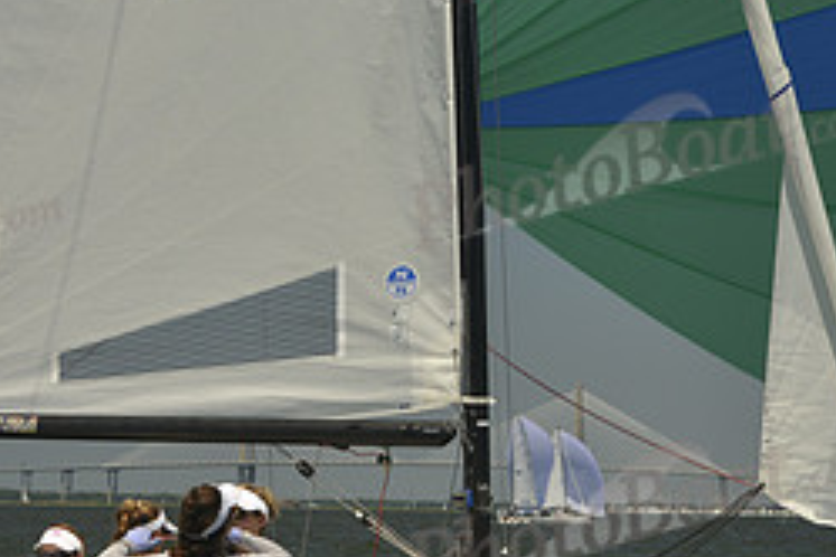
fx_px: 3785
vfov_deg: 8.4
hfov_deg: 12.6
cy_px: 384
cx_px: 238
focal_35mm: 163
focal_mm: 70
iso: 280
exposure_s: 1/1000
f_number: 8
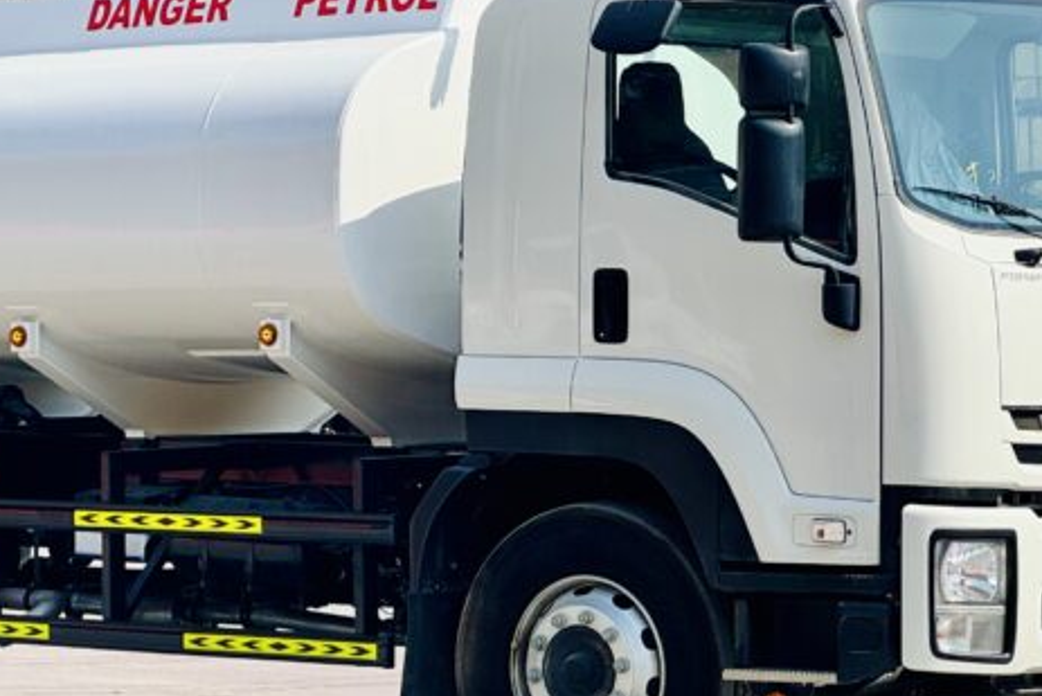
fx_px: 5124
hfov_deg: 11.6
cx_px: 216
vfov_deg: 7.8
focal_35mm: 177
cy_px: 164
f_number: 2.8
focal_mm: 9
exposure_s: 1/1043
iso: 25
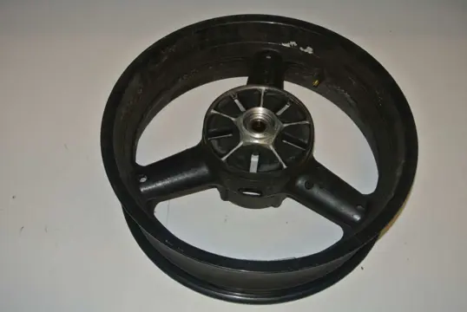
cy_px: 156
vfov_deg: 37.0
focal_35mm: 36
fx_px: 467
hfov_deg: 53.1
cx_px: 234
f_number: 4
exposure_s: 1/60
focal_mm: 13.6
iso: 200
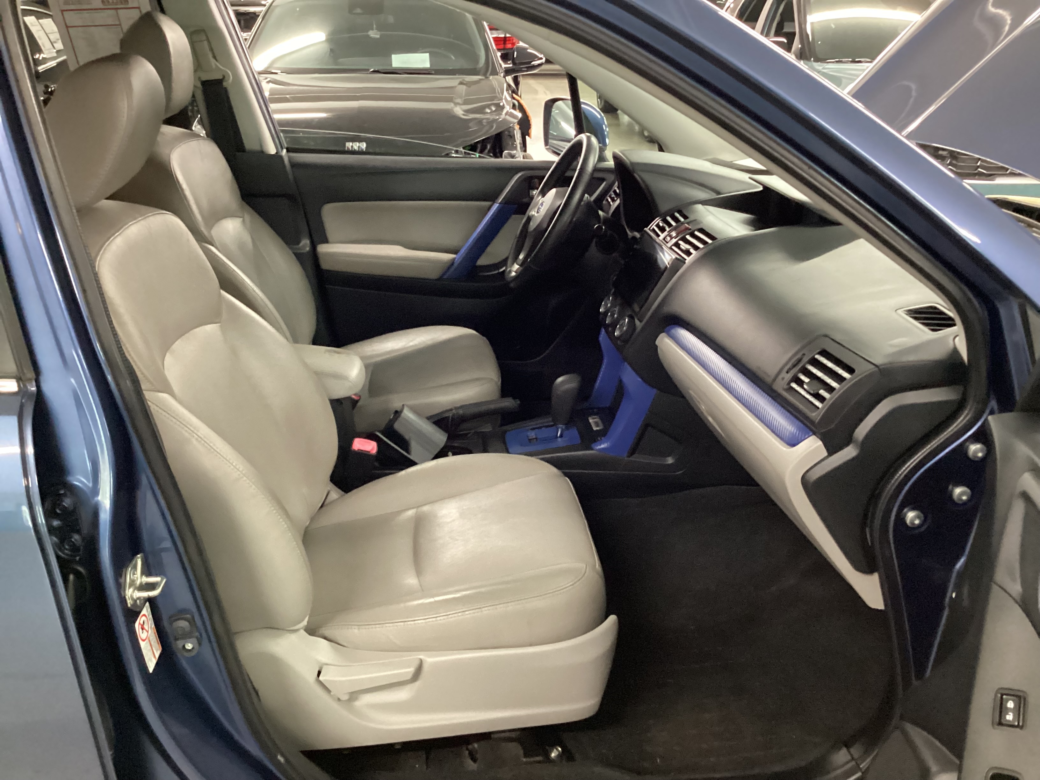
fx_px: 931
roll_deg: -0.8
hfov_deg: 58.4
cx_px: 520
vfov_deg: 45.4
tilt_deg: -25.5
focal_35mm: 31
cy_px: 390
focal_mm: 3.3
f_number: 2.4
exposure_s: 1/30
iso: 500
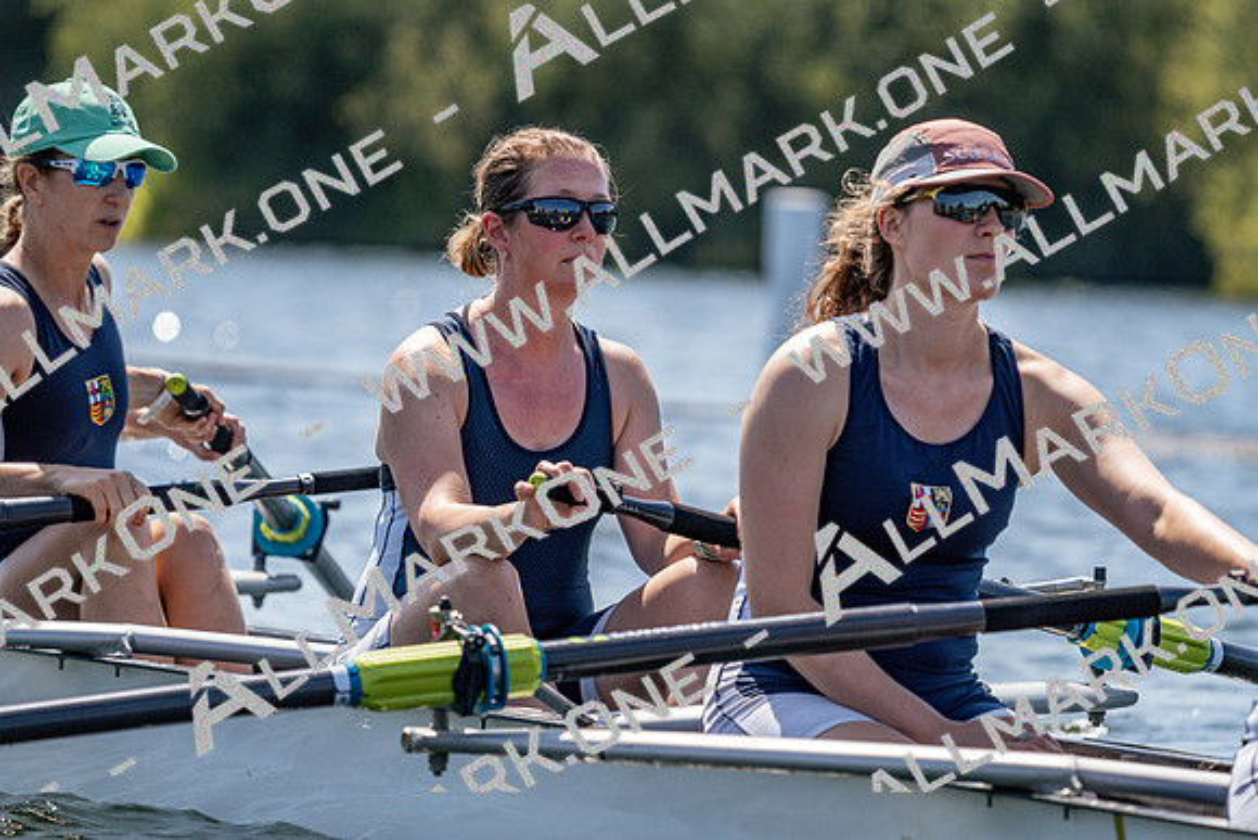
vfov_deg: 4.2
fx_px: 11499
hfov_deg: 6.3
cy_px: 420
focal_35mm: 329
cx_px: 629
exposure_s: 1/2000
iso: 400
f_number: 6.3
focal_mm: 329
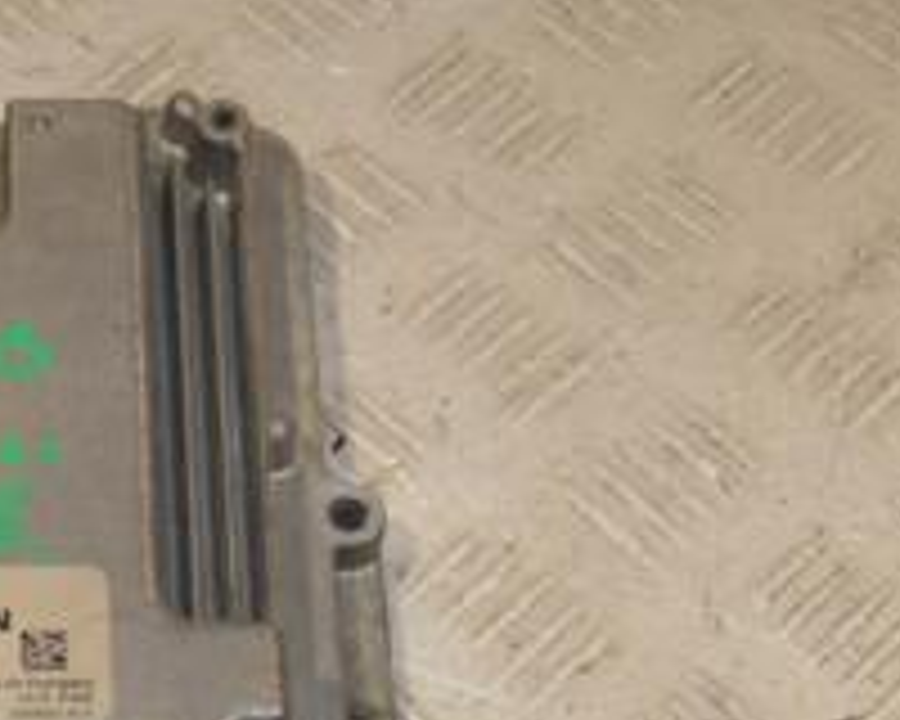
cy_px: 428
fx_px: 3143
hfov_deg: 15.8
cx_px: -94
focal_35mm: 118
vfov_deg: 13.1
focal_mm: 28
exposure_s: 1/200
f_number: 10
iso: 800
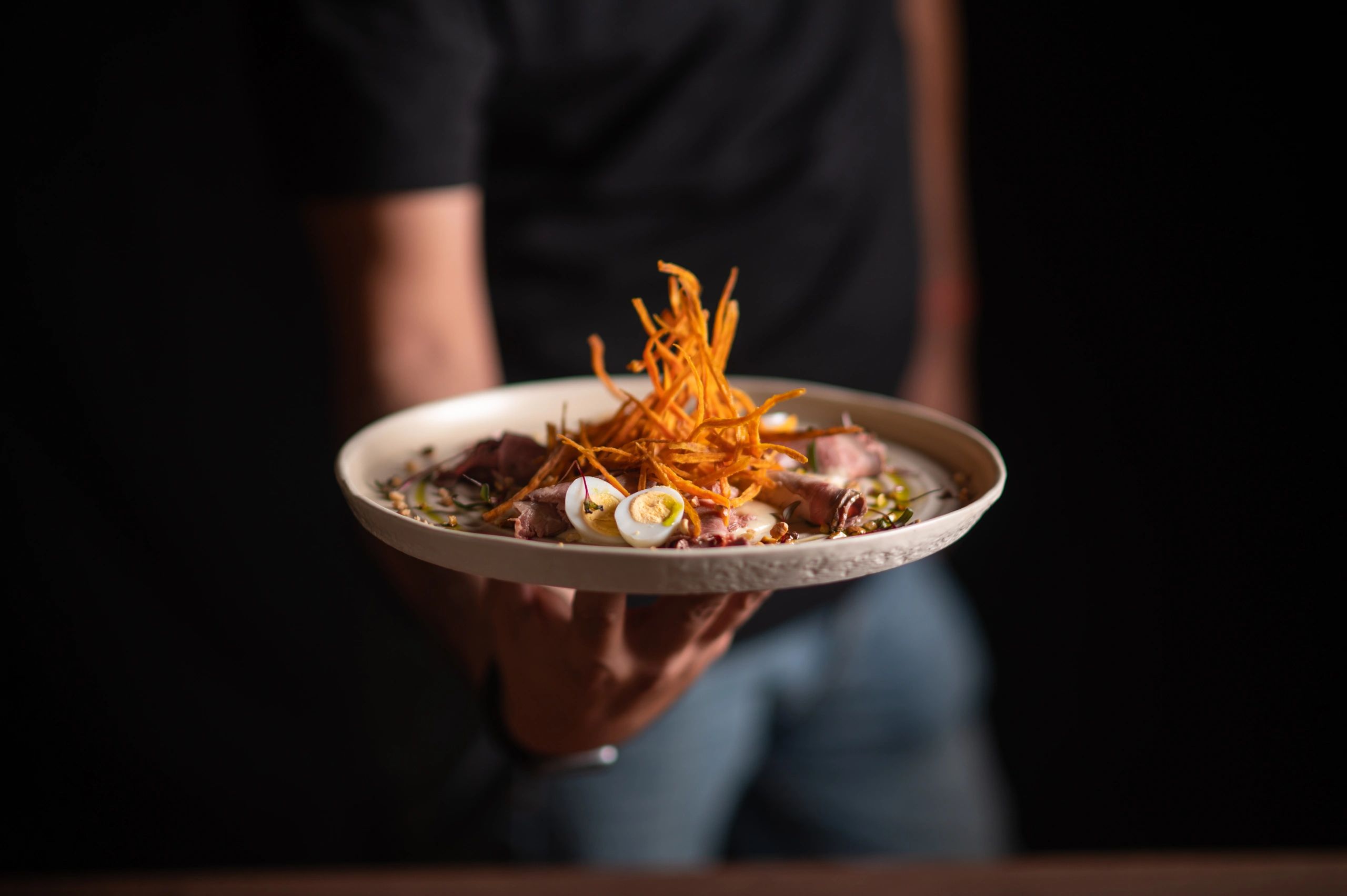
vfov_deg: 16.0
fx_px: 3178
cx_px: 674
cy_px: 448
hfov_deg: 23.9
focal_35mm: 85
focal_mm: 85
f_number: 1.8
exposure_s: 1/200
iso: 50
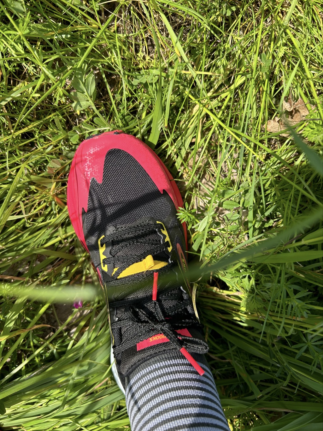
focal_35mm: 26
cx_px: 162
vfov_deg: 67.3
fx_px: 323
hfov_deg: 53.1
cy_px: 216
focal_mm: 5.7
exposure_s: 1/1808
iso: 50
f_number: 1.5
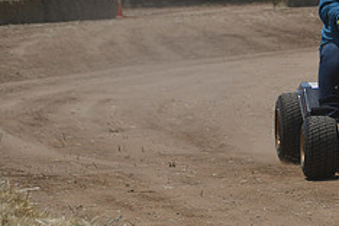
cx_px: 410
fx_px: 3578
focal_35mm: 380
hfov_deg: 5.4
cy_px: 41
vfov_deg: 3.6
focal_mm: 102
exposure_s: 1/1250
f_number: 5.6
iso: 100
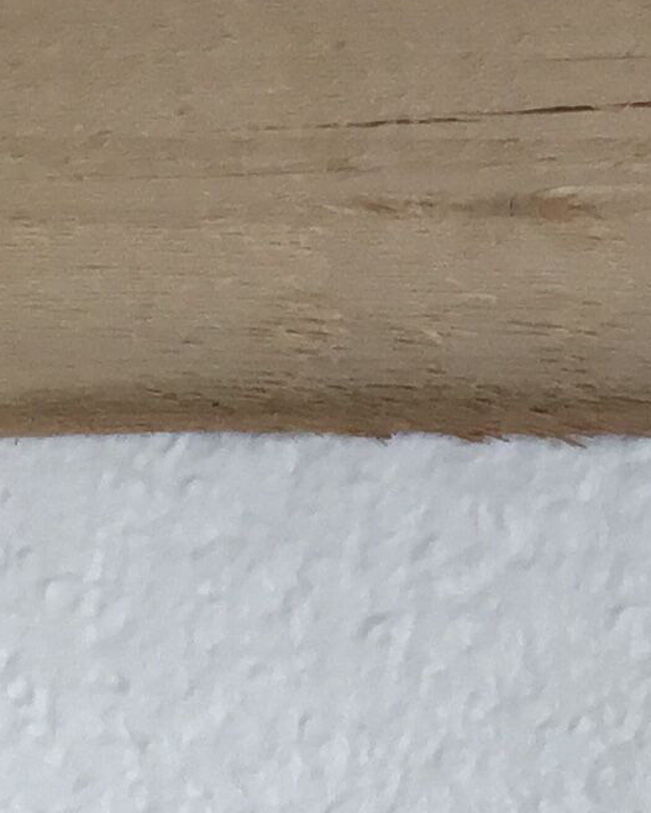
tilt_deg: -12.5
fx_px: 3610
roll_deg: +0.2
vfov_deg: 11.0
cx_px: 408
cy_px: 1900
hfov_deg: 10.3
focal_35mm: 150
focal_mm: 3.3
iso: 40
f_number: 2.4
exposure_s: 1/100
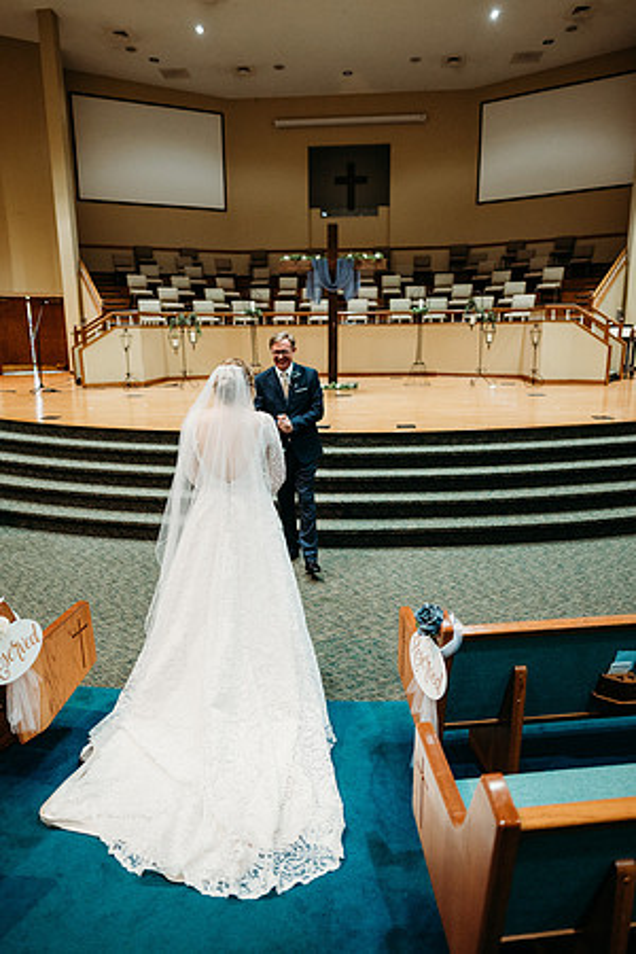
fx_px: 636
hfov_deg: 53.1
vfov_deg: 73.7
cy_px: 477
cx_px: 318
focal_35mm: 24
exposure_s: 1/125
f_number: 1.8
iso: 2000
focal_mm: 24
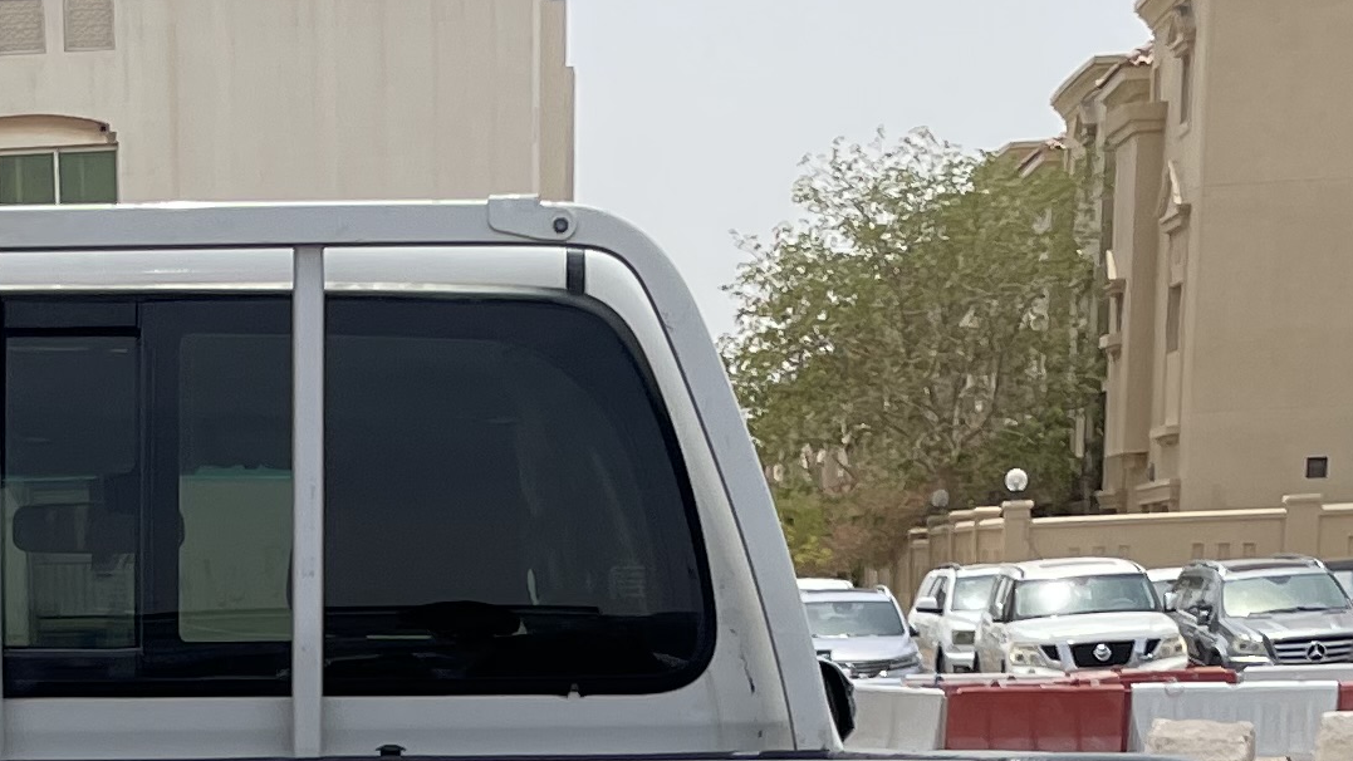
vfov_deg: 10.4
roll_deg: +1.2
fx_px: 3803
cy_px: 1604
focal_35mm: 106
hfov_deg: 19.7
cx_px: 74
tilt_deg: -15.3
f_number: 1.6
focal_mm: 4.2
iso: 32
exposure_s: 1/3300
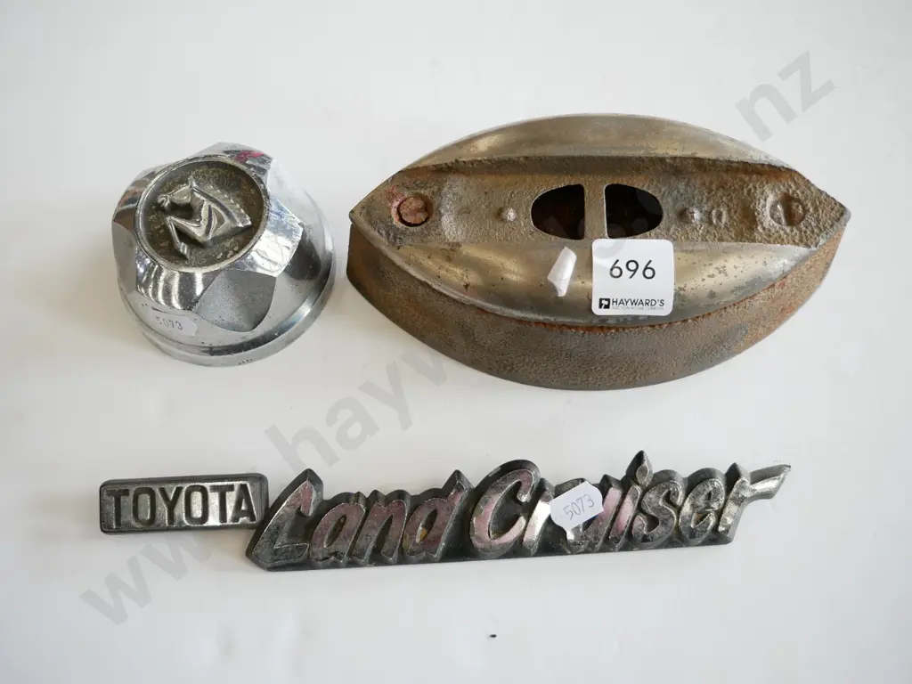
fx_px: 948
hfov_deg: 51.4
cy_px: 342
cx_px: 456
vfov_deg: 39.7
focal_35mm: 36
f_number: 3.9
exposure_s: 1/60
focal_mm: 18
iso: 800
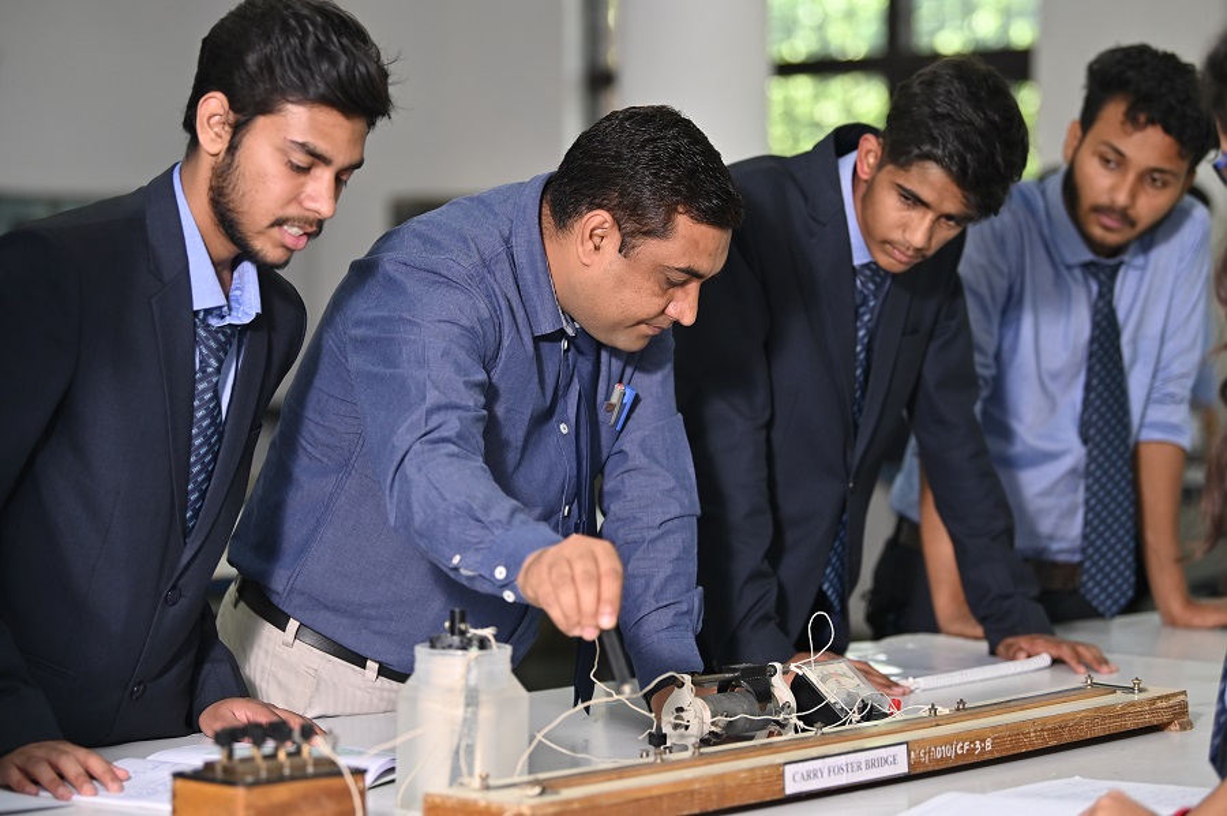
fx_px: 3473
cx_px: 614
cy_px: 408
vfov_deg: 13.4
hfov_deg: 20.0
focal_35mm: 102
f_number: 2.8
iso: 500
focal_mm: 102
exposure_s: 1/160
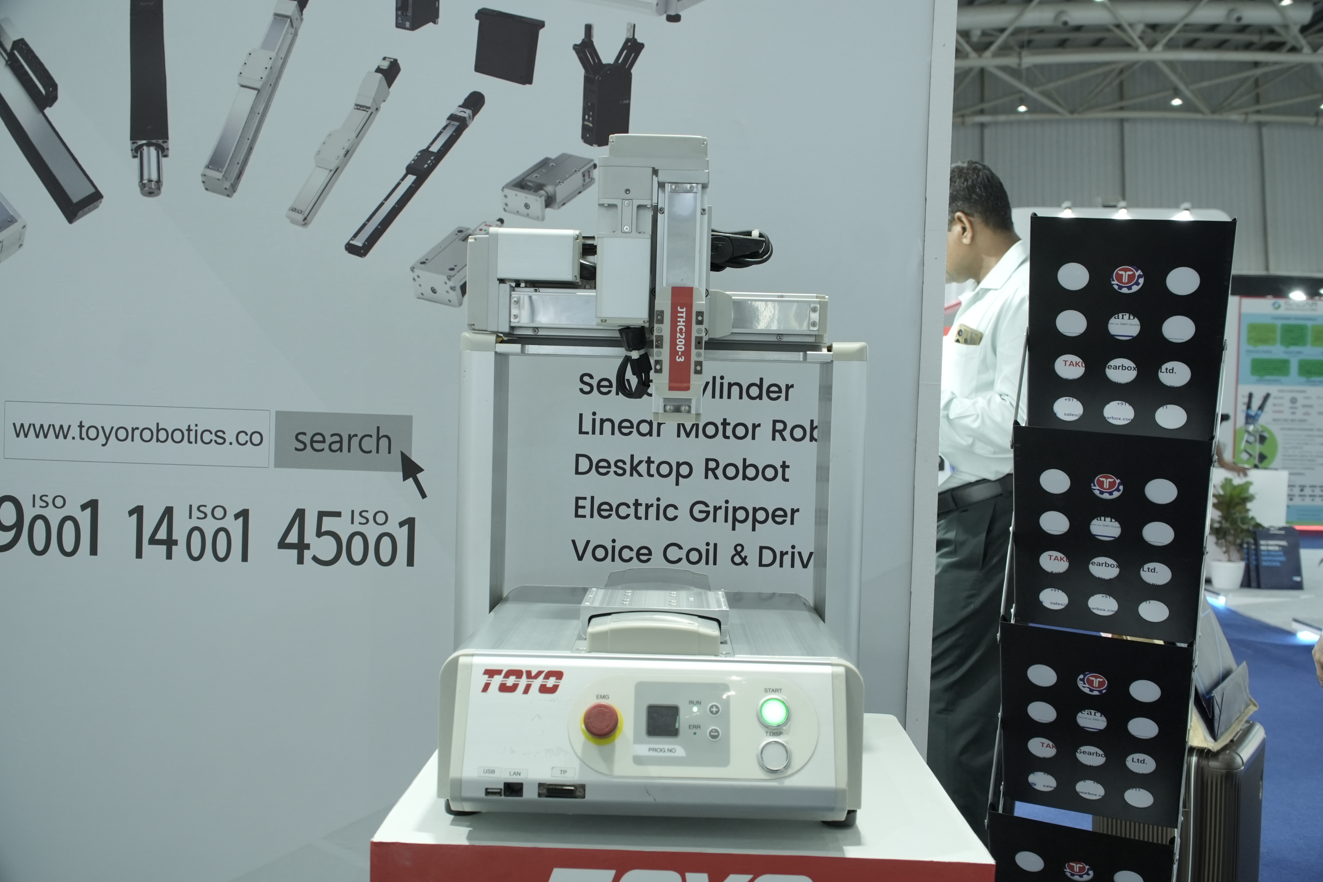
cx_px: 662
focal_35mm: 31
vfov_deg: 42.3
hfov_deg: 60.3
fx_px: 1139
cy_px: 441
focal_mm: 21
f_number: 5
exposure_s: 1/100
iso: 1000
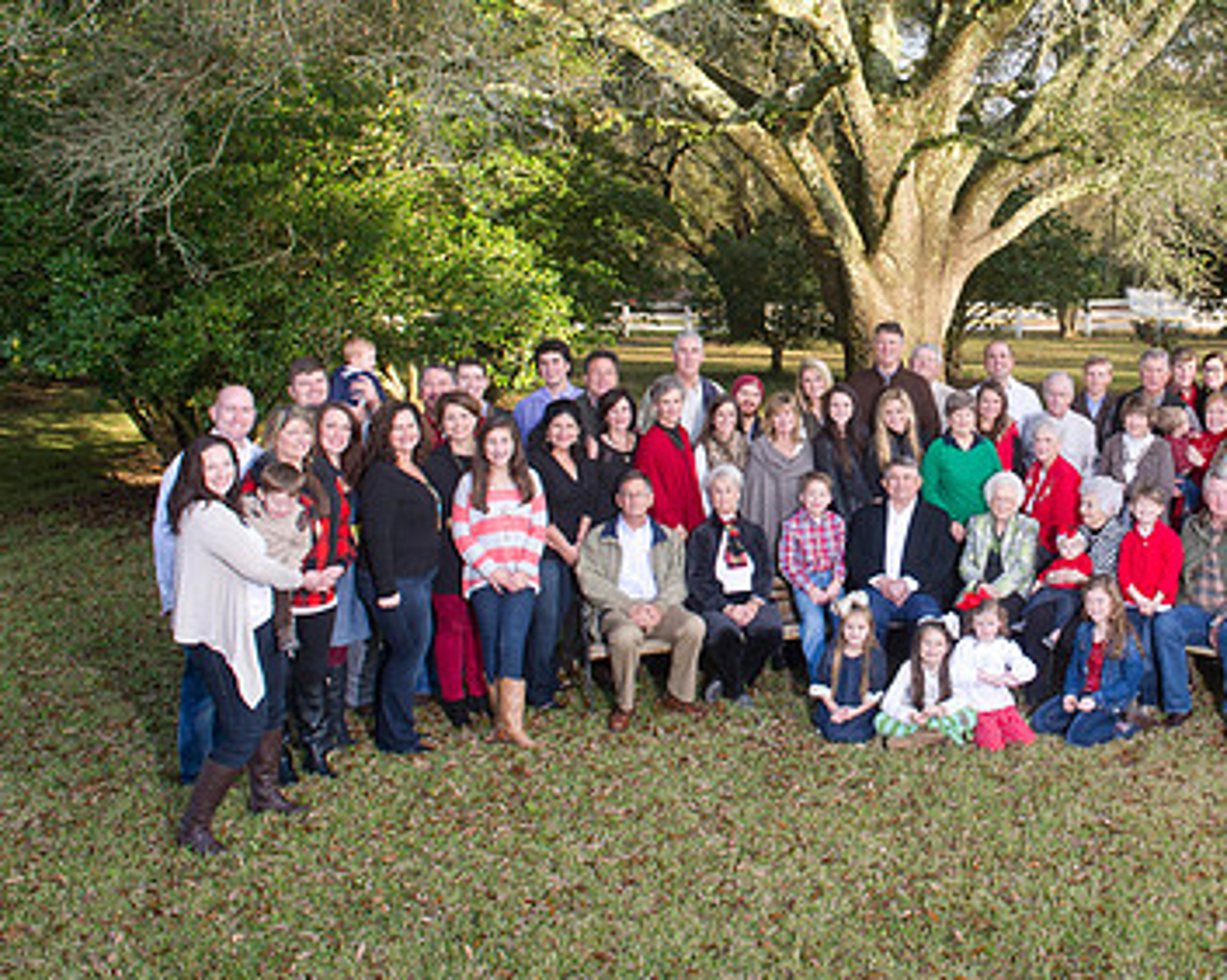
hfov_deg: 46.7
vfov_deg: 39.7
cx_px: 970
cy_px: 337
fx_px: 1343
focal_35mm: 37
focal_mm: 24
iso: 1000
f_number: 9
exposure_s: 1/250
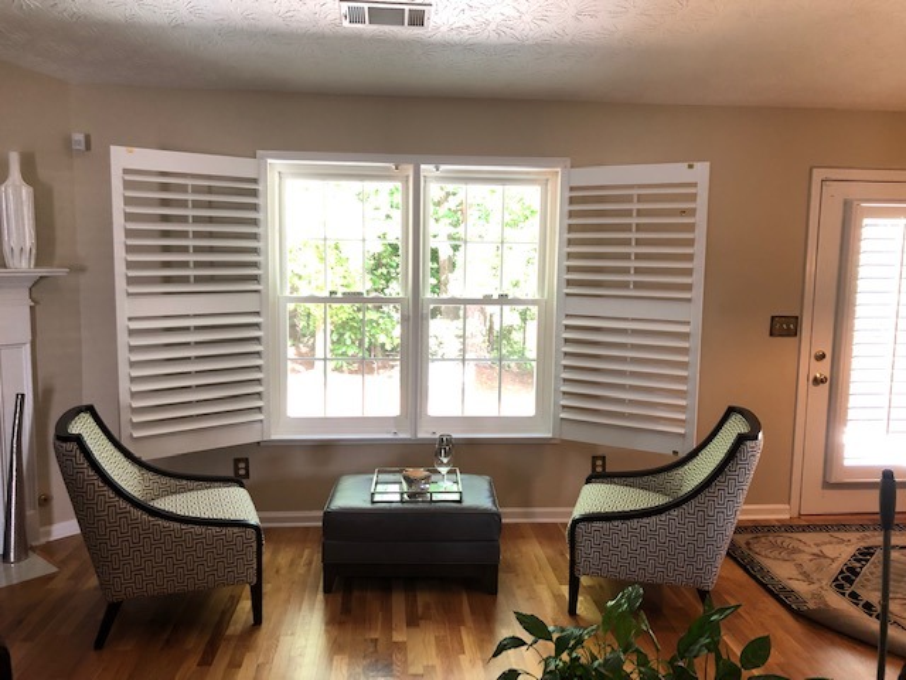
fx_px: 733
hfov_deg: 63.4
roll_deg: -0.8
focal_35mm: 28
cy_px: 340
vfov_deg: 49.7
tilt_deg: -5.5
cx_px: 453
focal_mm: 3.99
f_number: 1.8
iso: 50
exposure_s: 1/15
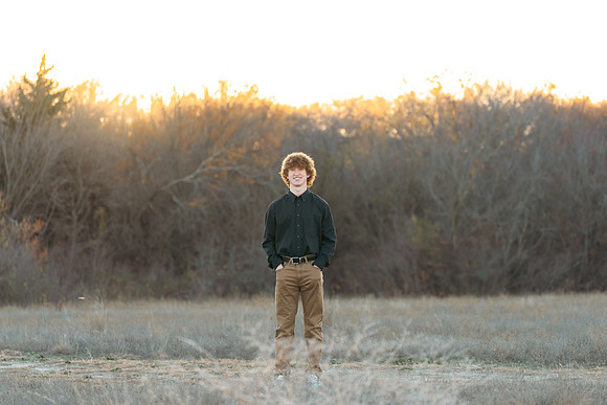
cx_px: 304
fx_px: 1720
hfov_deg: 20.0
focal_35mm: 102
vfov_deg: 13.4
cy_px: 202
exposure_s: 1/320
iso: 400
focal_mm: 102
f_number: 2.8
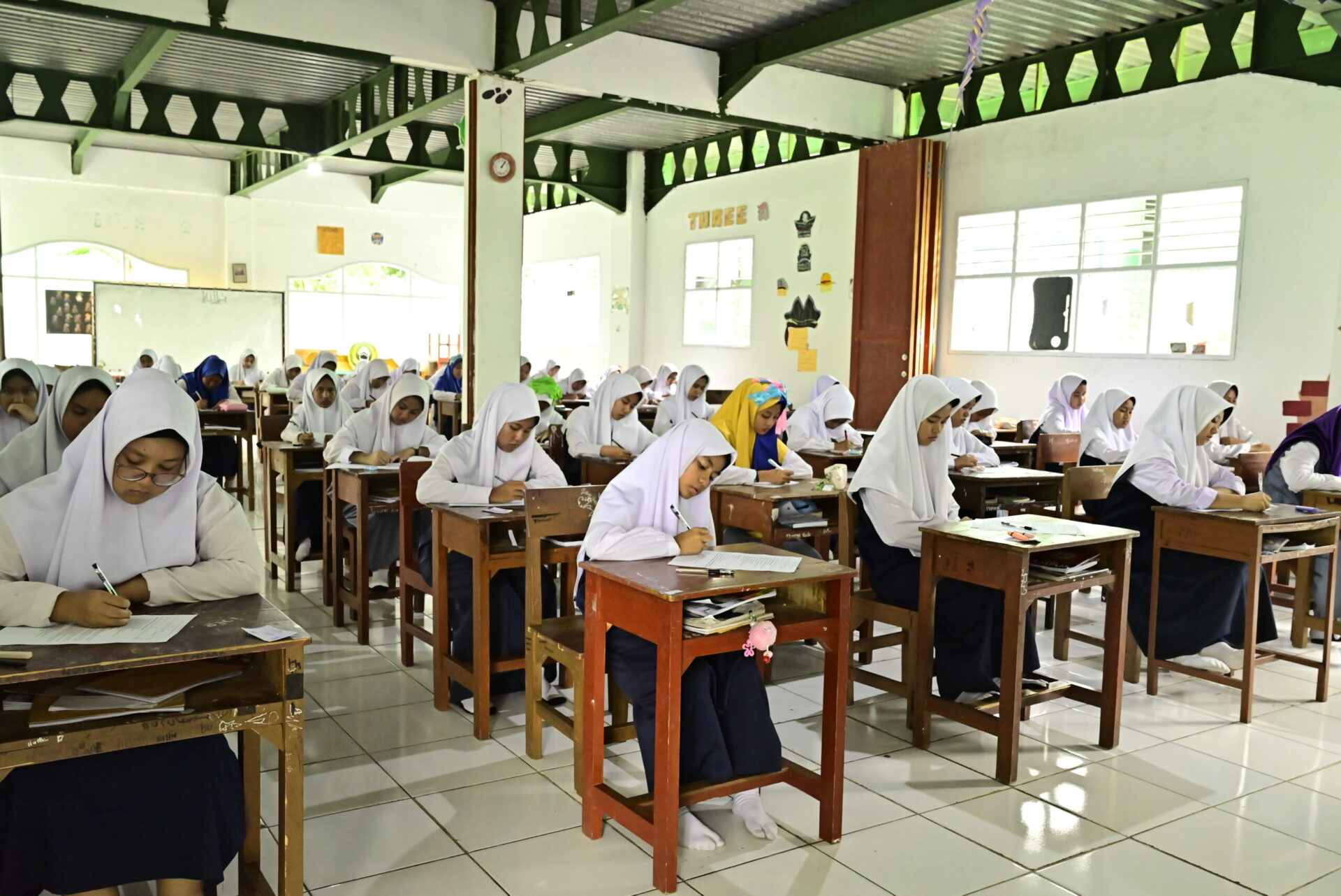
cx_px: 670
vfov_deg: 43.6
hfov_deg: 61.9
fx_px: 1118
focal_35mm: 30
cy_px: 448
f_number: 7.1
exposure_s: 1/60
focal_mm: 30
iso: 5000
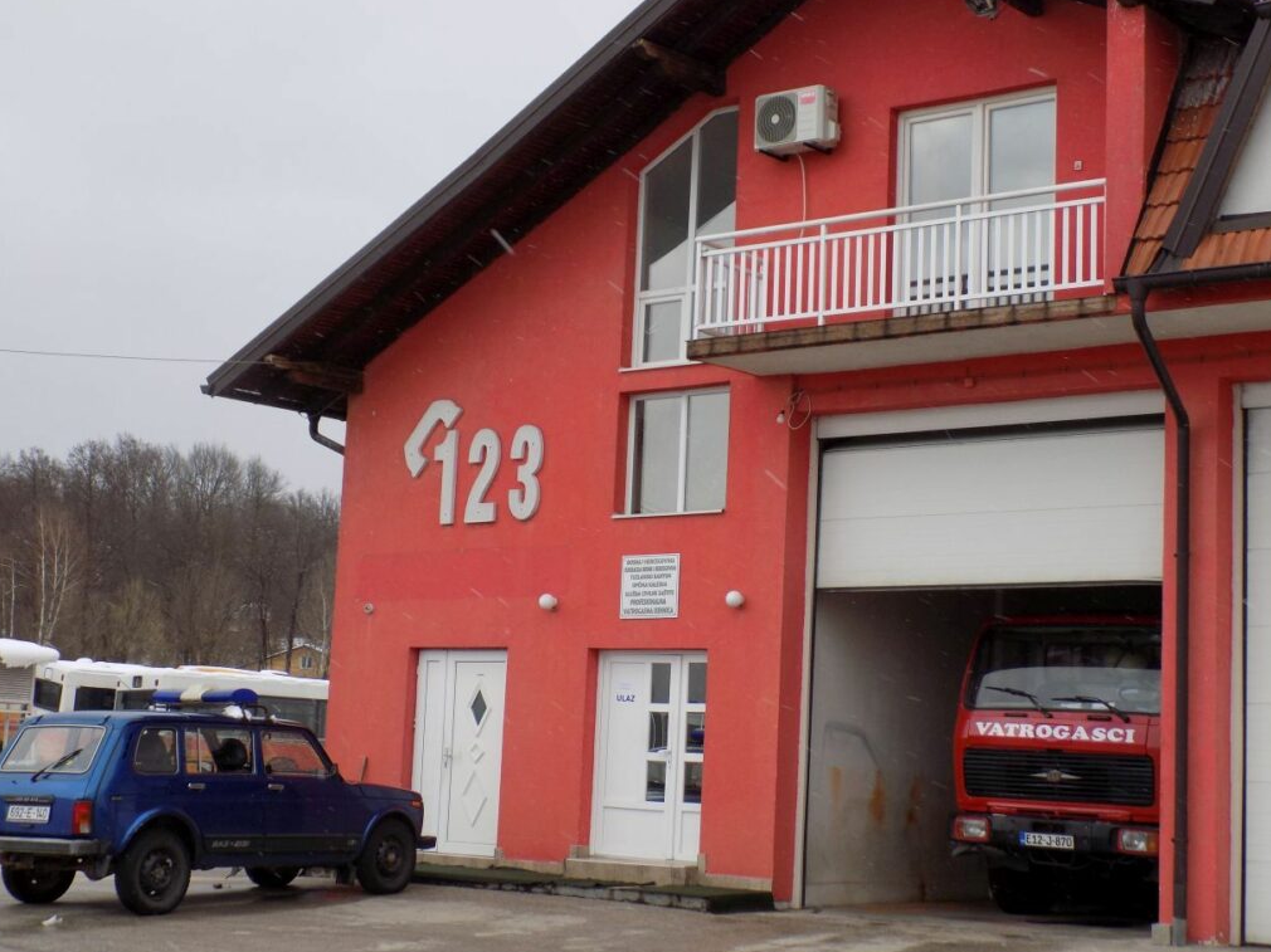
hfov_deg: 34.9
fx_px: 2019
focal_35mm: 55
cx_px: 652
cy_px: 468
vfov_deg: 26.5
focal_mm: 9.3
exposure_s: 1/200
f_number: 3.9
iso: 80
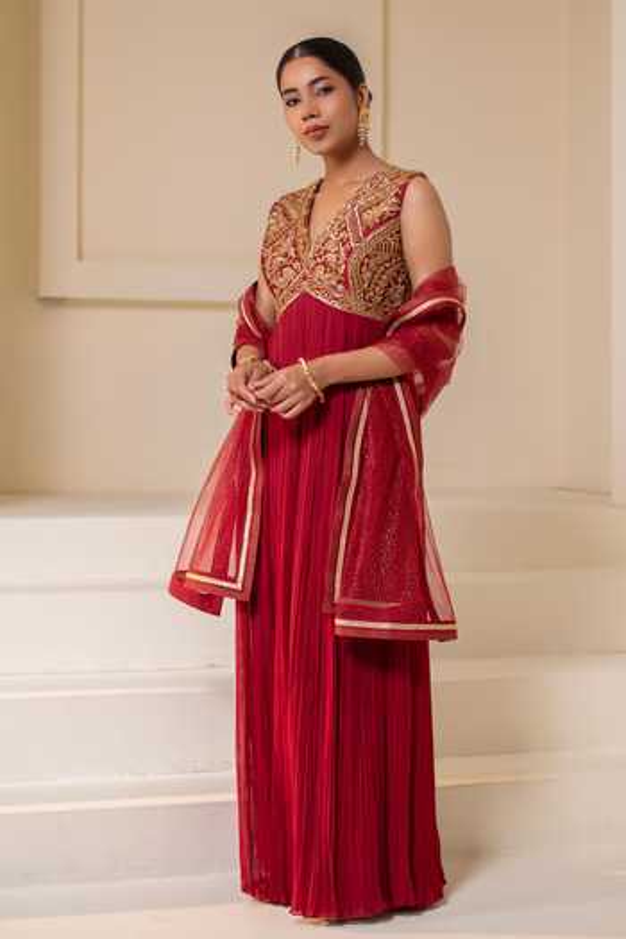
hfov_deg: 27.0
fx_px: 1304
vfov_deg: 39.6
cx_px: 313
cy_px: 470
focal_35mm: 50
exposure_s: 1/160
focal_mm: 50
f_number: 2.5
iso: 500
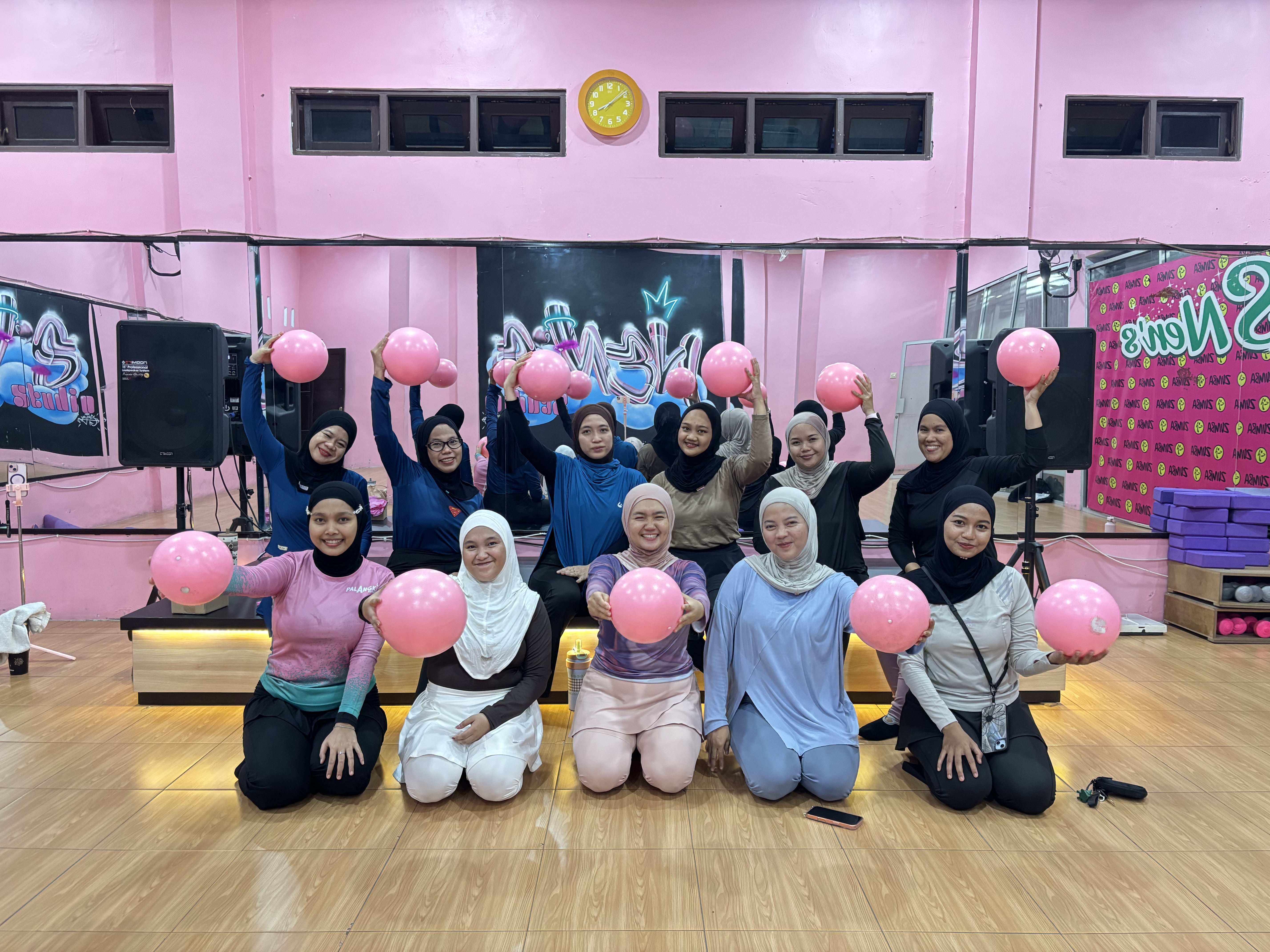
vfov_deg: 53.1
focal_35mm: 26
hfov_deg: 67.3
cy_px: 476
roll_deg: +0.0
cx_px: 635
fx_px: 954
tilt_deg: -4.8
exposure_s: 1/33
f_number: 1.6
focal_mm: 5.96
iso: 400
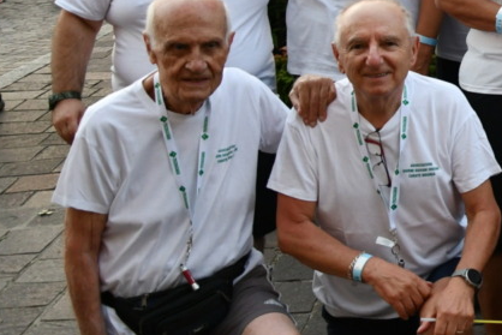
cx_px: 753
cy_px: 38
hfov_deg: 18.0
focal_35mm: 101
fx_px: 1409
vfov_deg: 13.5
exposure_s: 1/160
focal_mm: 22
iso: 800
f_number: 3.8
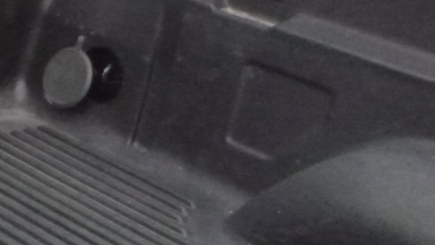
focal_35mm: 109
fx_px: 1257
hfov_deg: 18.2
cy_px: 129
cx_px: -145
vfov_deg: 11.1
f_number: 3.9
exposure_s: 1/100
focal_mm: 4.5
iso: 800
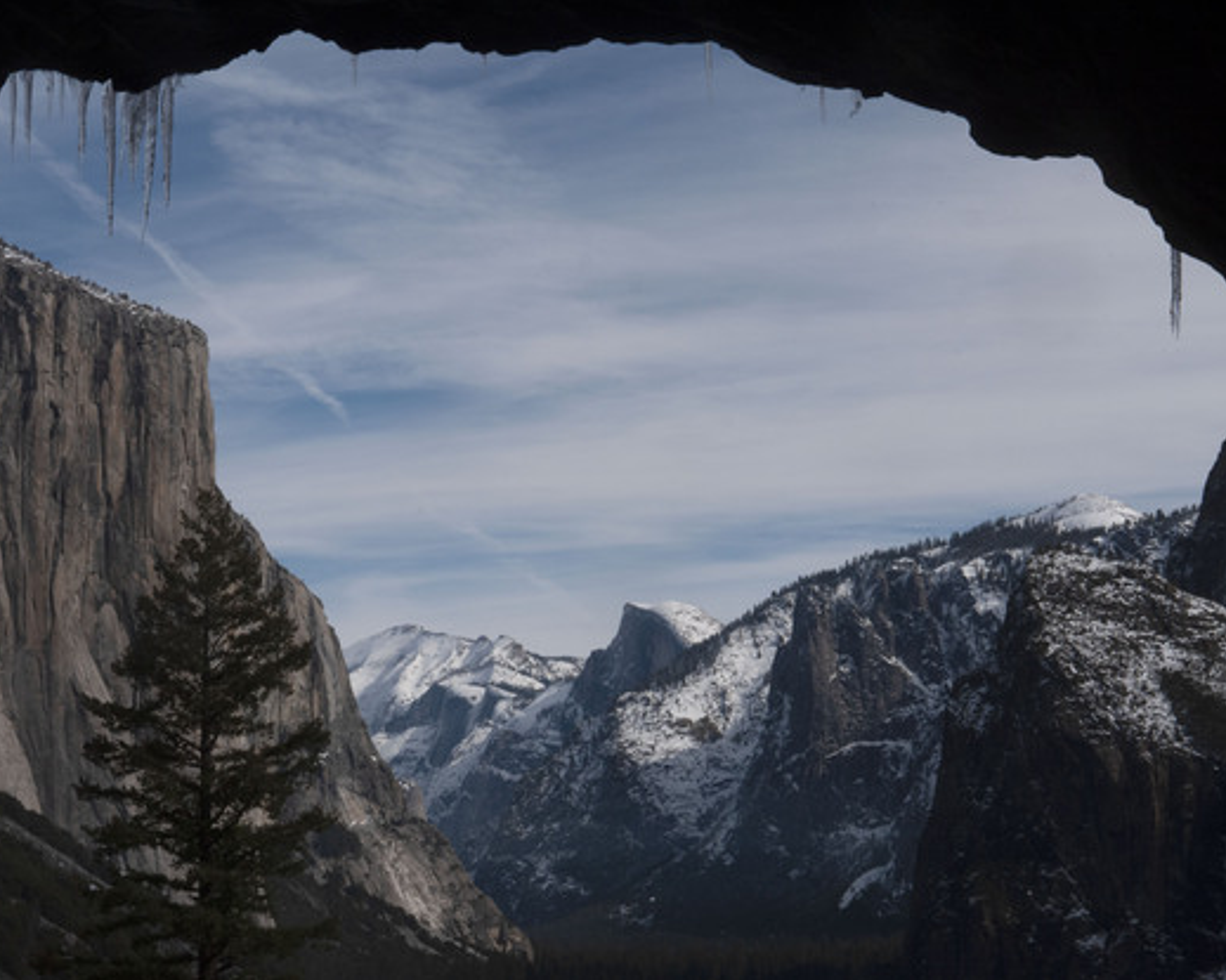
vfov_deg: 19.2
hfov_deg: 23.9
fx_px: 2902
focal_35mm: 80
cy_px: 489
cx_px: 626
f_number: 22
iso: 125
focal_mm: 38
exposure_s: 1/200
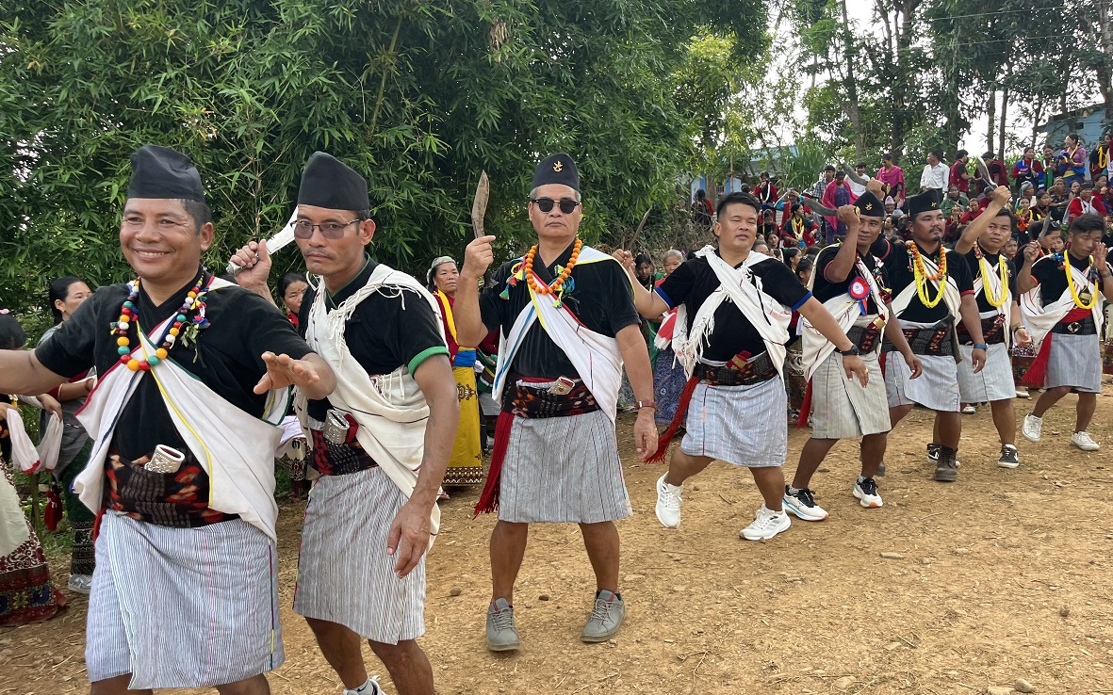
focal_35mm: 28
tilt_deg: -10.6
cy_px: 373
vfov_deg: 44.5
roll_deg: -2.2
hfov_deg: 66.5
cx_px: 557
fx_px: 849
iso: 50
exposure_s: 1/442
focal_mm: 5.1
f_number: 1.6
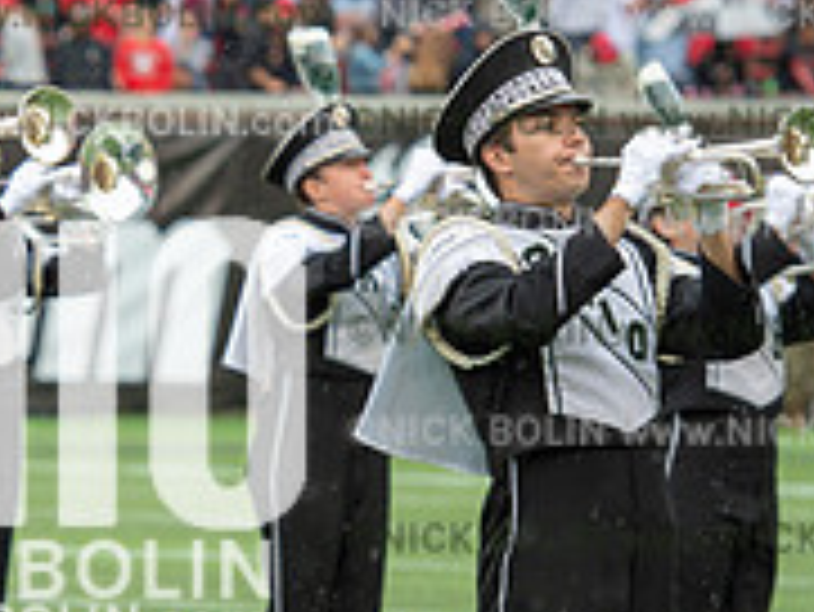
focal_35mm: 415
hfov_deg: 4.8
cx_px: -13
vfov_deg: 3.6
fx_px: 9765
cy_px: 432
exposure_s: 1/500
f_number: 4
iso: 400
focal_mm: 135
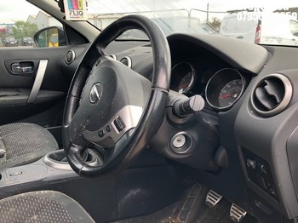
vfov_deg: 49.7
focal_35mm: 28
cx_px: 149
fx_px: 241
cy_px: 112
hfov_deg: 63.5
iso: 32
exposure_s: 1/120
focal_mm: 4
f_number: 1.8
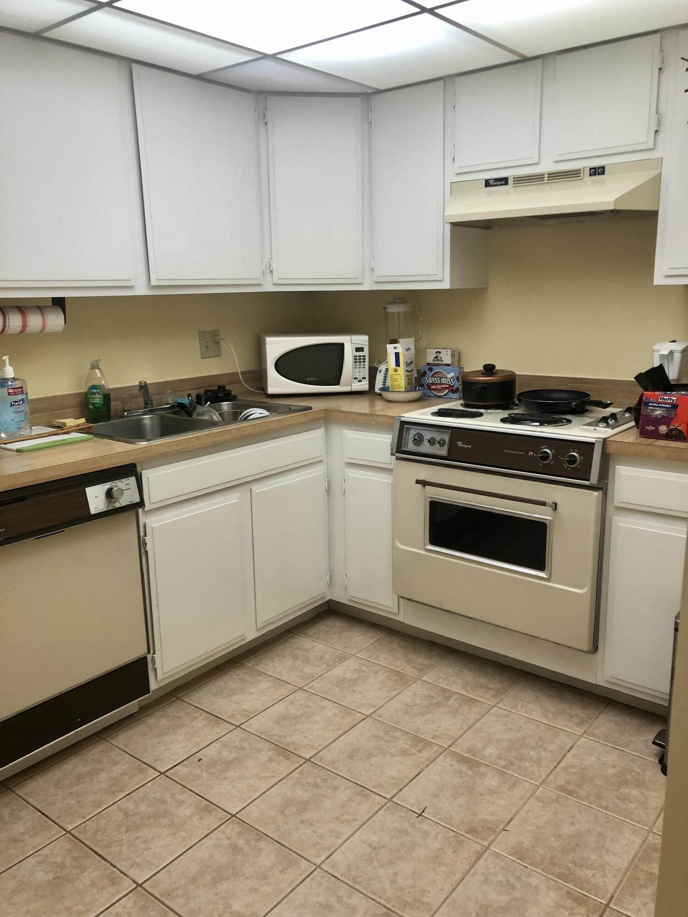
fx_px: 742
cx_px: 344
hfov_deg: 49.7
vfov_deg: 63.4
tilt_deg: -13.1
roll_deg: +0.0
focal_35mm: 28
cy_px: 458
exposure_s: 1/30
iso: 25
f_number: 1.8
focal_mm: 3.99
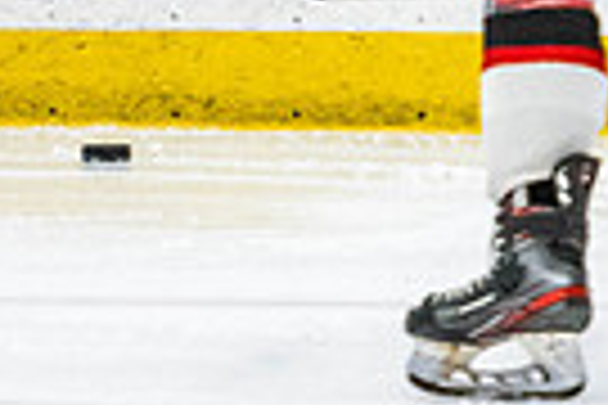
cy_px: -369
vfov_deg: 1.2
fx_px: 19218
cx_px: -556
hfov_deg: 1.8
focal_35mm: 1138
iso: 2800
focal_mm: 145
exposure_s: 1/640
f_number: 2.8
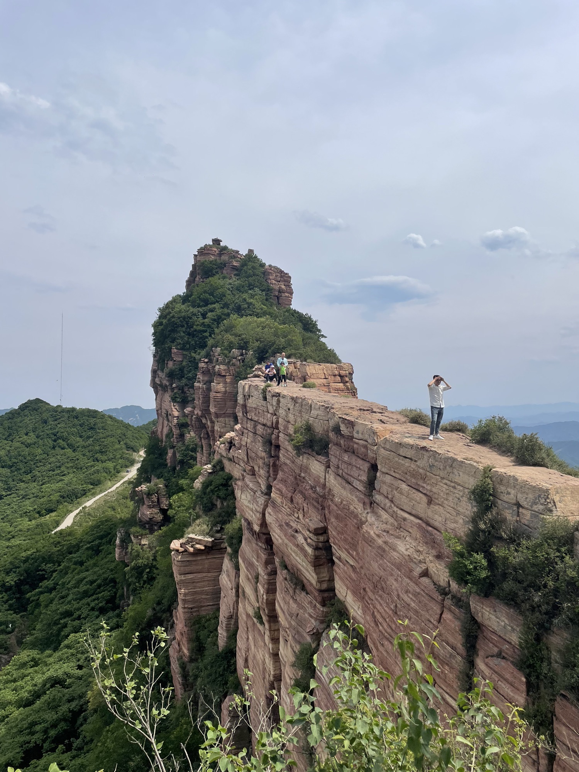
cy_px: 386
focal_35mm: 26
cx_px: 290
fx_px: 580
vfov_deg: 67.3
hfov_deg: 53.1
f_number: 1.6
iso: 32
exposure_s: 1/7299
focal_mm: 4.2
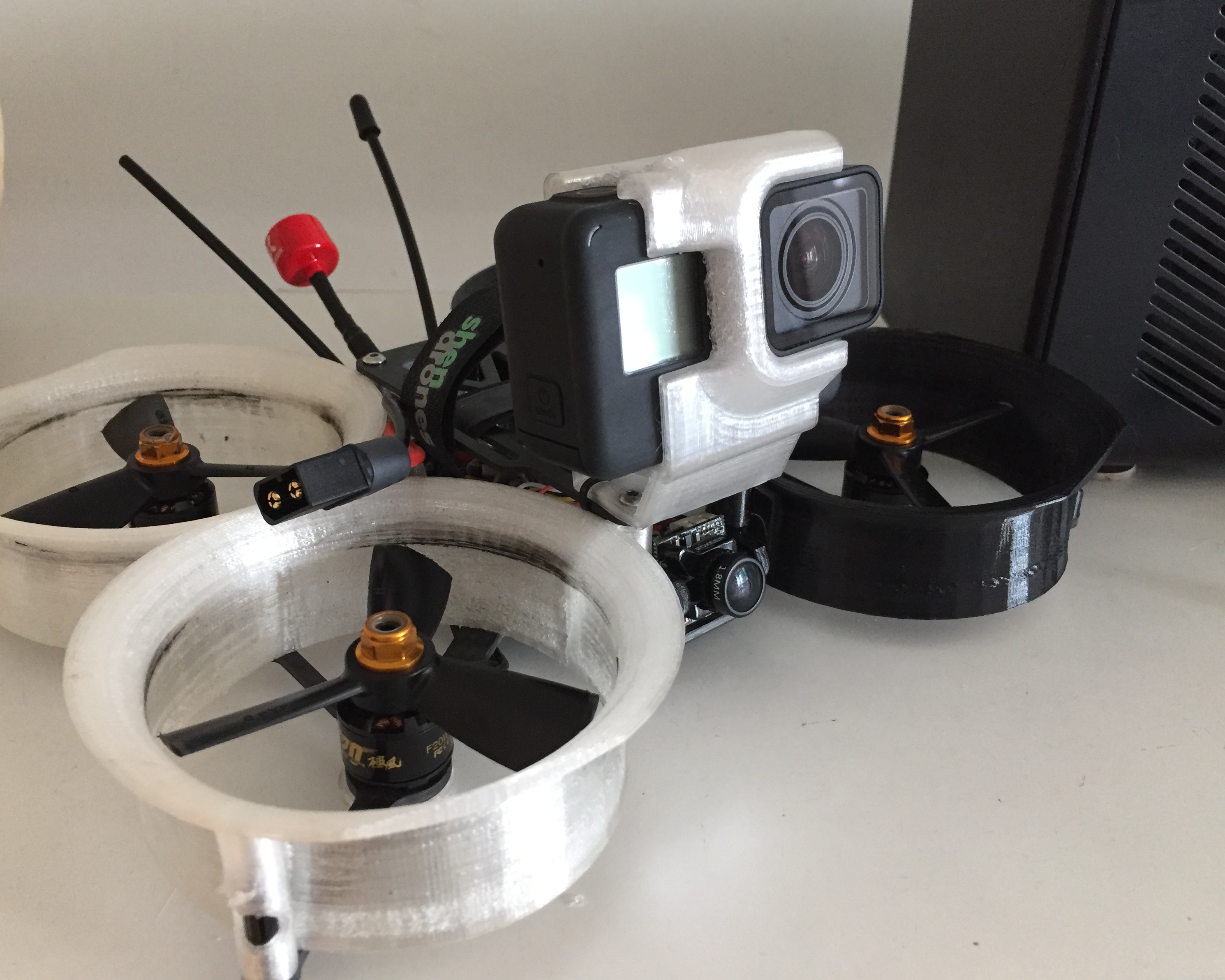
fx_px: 1124
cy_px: 484
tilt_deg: -28.2
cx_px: 589
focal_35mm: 31
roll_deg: -0.4
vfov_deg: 47.1
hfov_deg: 57.2
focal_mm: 4.15
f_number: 2.2
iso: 250
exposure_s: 1/33
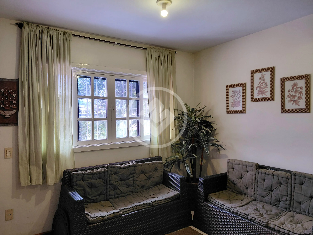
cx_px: 156
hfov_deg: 69.4
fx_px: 226
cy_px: 118
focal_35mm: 25
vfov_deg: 54.9
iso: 160
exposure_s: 1/120
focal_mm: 4.69
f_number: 1.8
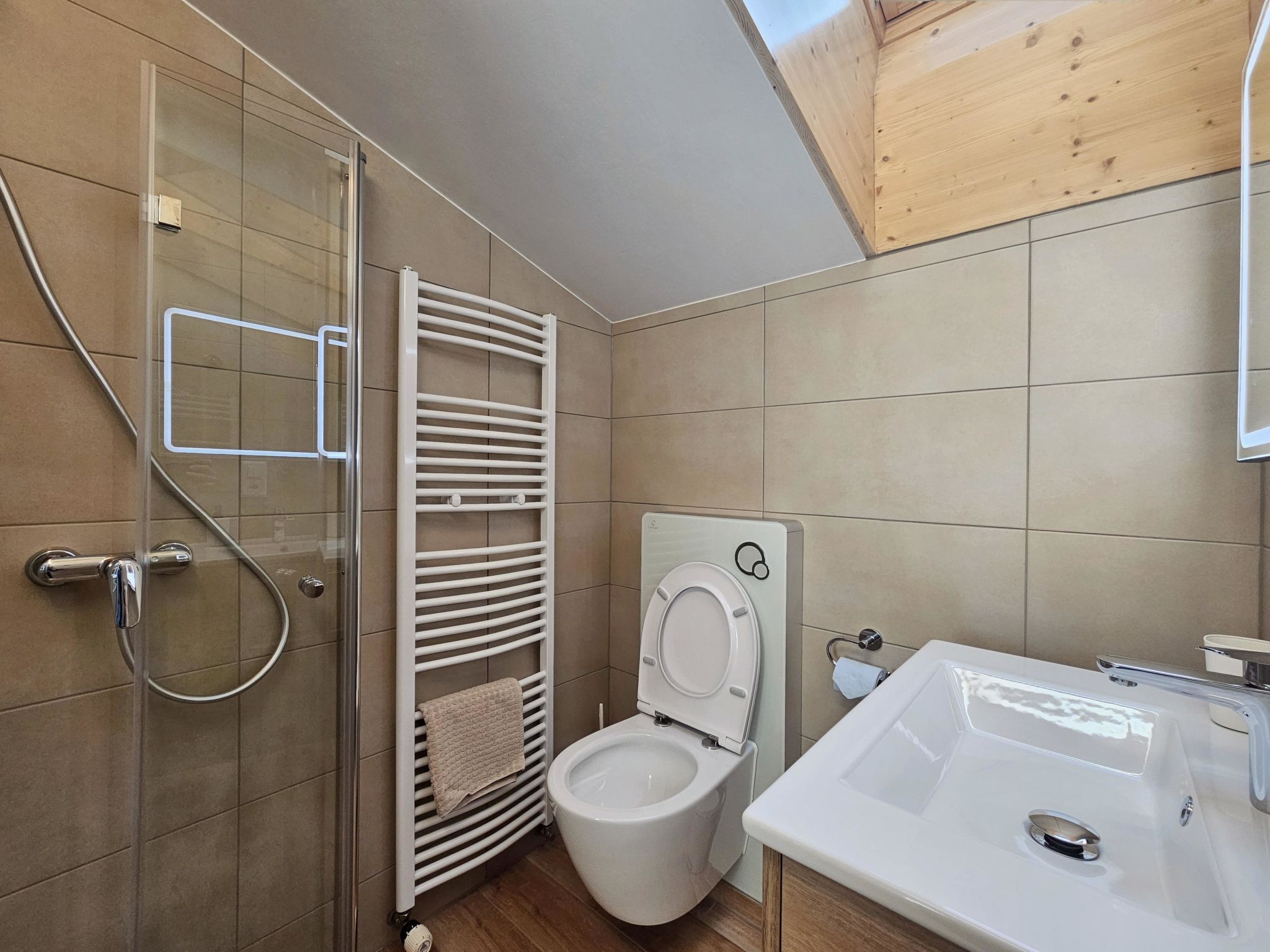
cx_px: 635
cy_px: 476
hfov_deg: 106.2
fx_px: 477
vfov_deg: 89.9
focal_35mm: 13
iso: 80
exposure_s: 1/100
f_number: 2.2
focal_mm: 2.2
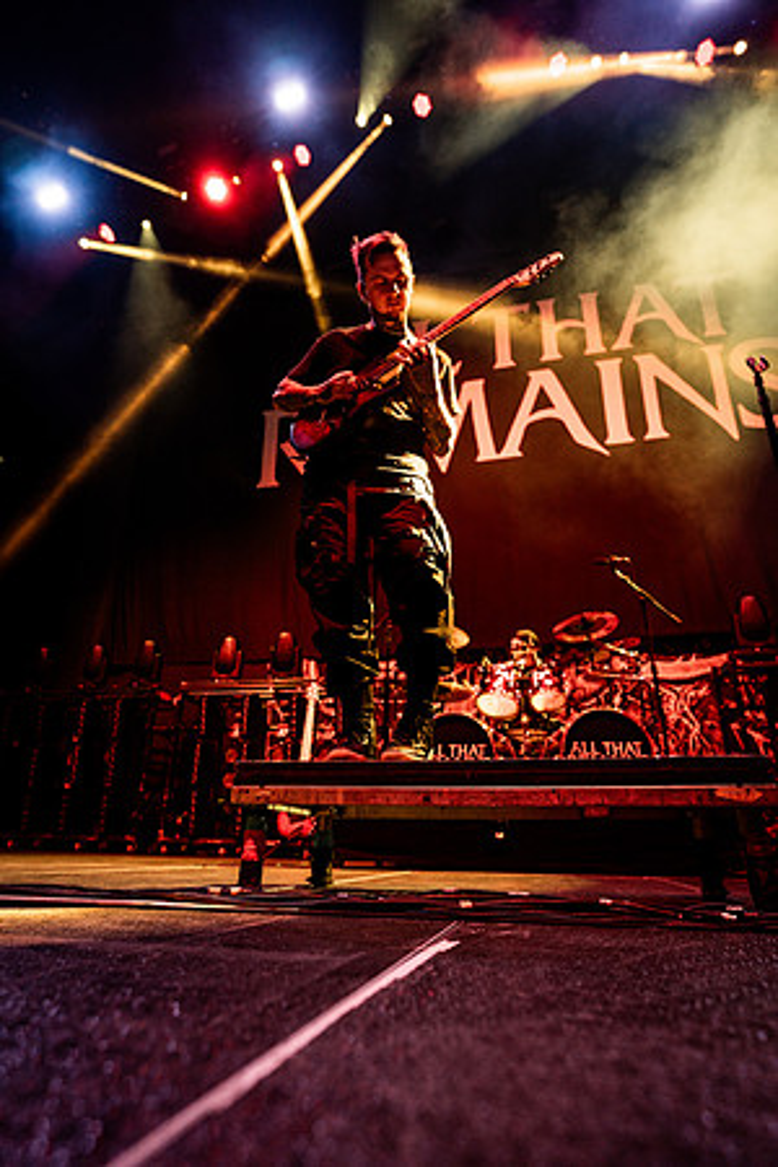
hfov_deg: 61.9
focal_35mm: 20
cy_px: 584
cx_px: 389
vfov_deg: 84.0
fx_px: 648
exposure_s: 1/200
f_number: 2.8
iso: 1600
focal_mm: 20
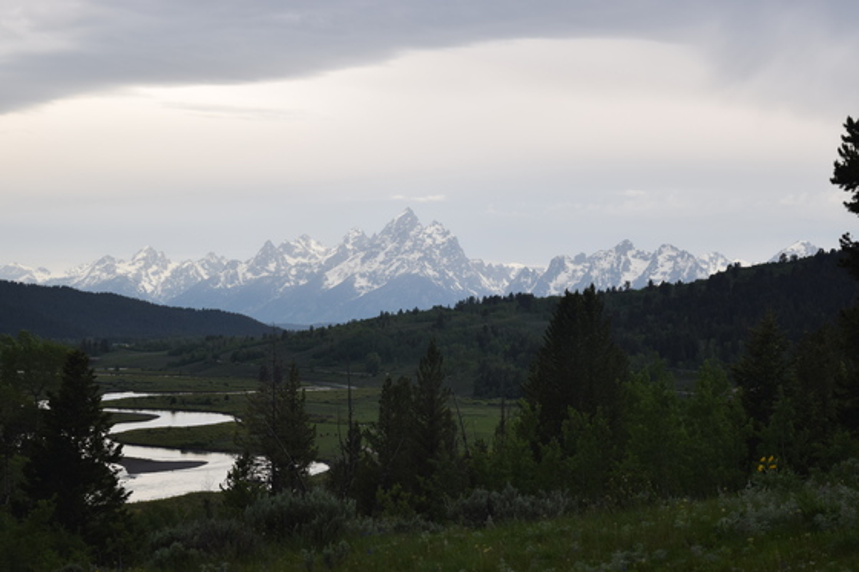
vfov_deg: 16.5
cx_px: 430
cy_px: 286
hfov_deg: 24.6
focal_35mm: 82
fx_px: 1968
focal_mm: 55
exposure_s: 1/125
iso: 100
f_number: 5.6
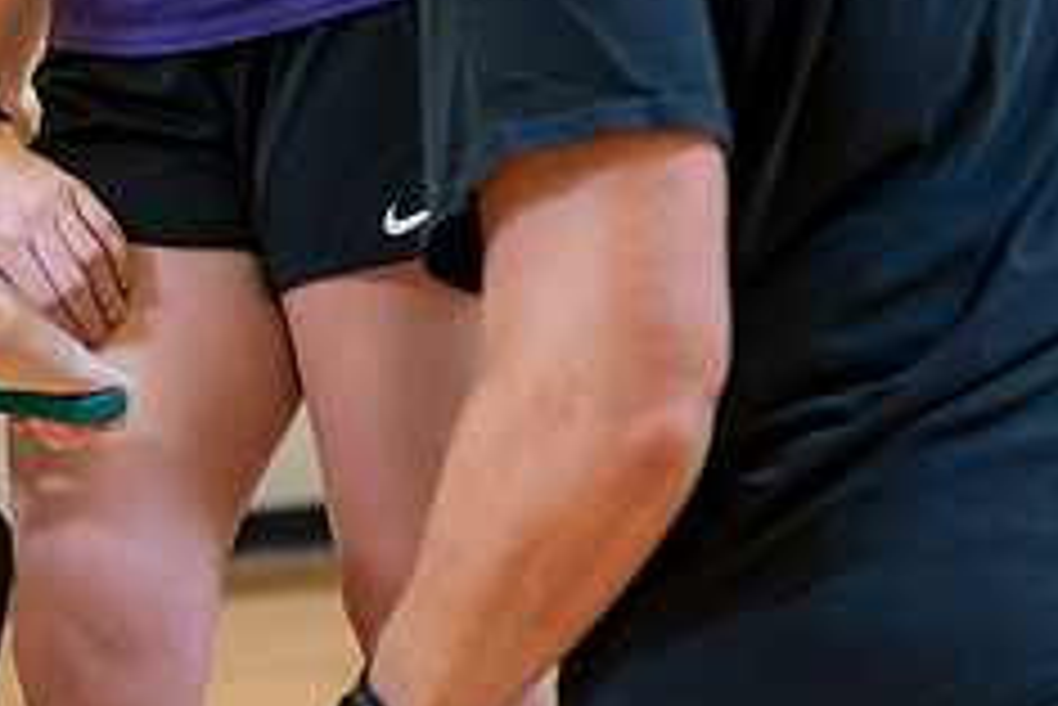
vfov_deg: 10.0
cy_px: 43
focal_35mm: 136
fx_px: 3999
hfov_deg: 14.8
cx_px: 27
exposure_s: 1/160
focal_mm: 55
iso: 640
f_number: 3.2
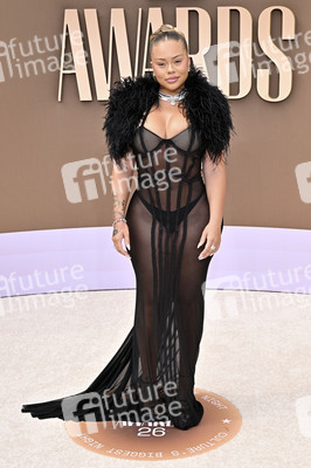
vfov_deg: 43.6
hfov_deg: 29.8
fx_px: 584
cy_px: 234
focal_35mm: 45
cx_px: 156
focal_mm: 45
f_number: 10
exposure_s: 1/320
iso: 400
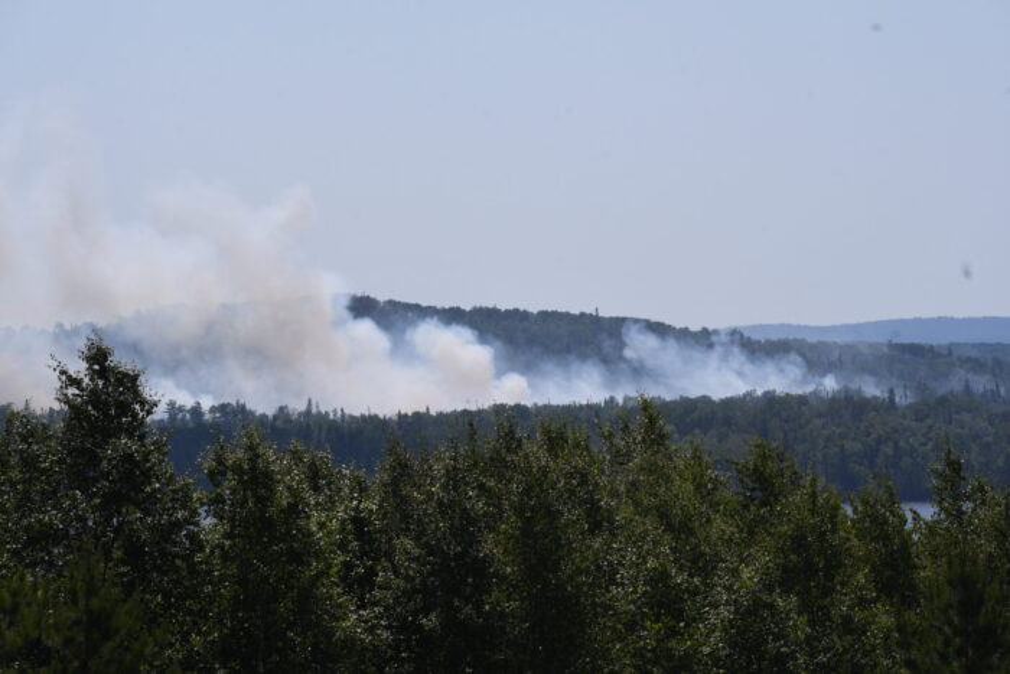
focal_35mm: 232
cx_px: 505
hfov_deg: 8.9
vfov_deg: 5.9
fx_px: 6524
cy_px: 337
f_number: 14
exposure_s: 1/800
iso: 320
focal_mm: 155
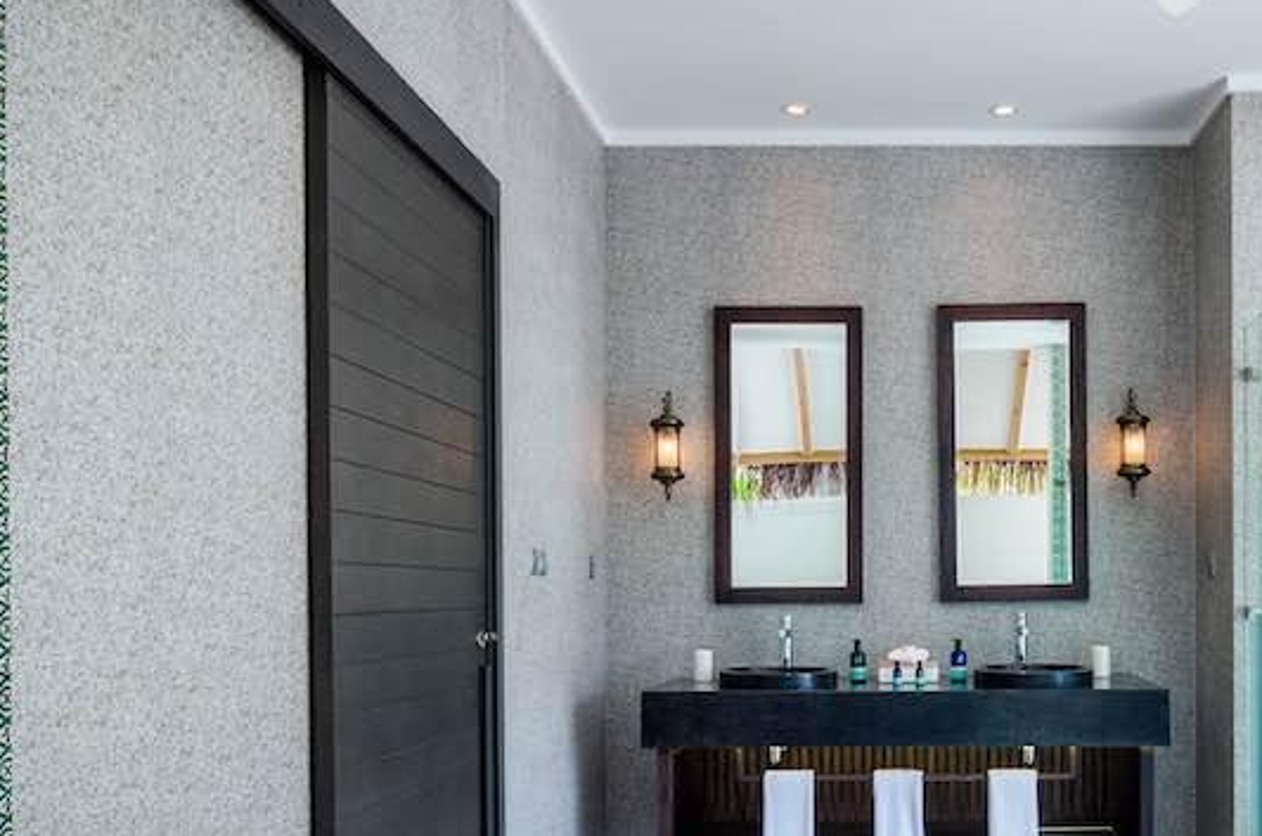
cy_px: 583
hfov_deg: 58.2
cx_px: 902
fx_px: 1082
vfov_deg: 41.5
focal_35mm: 31
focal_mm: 11
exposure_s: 1/125
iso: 100
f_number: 5.6
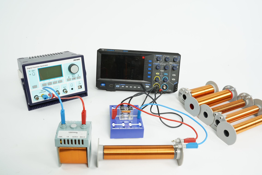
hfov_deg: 60.3
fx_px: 226
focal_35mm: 31
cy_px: 88
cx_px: 131
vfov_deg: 42.3
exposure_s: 1/6
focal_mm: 31
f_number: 22
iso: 400
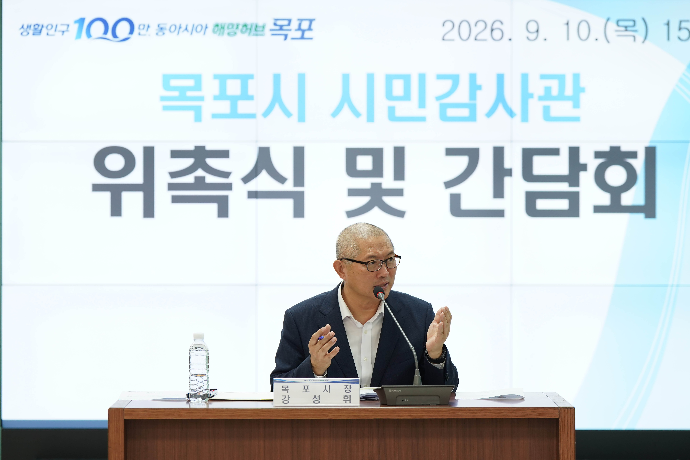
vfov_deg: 11.4
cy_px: 230
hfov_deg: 17.1
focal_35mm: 120
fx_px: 2300
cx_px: 345
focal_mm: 120
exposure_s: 1/160
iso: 1000
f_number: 4
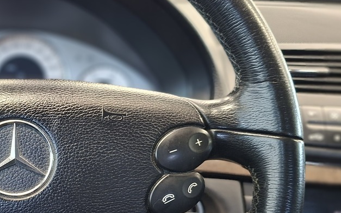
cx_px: 26
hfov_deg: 34.0
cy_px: 167
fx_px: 520
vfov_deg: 22.9
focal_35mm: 56
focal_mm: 5.54
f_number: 1.8
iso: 320
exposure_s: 1/33
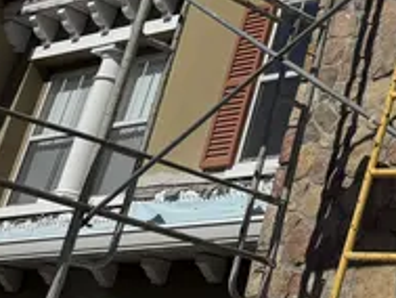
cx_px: 670
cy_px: -1
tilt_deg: +27.3
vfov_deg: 16.3
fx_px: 1019
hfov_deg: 18.3
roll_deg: -5.7
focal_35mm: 89
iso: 64
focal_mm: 6.76
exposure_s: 1/14286
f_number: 1.78
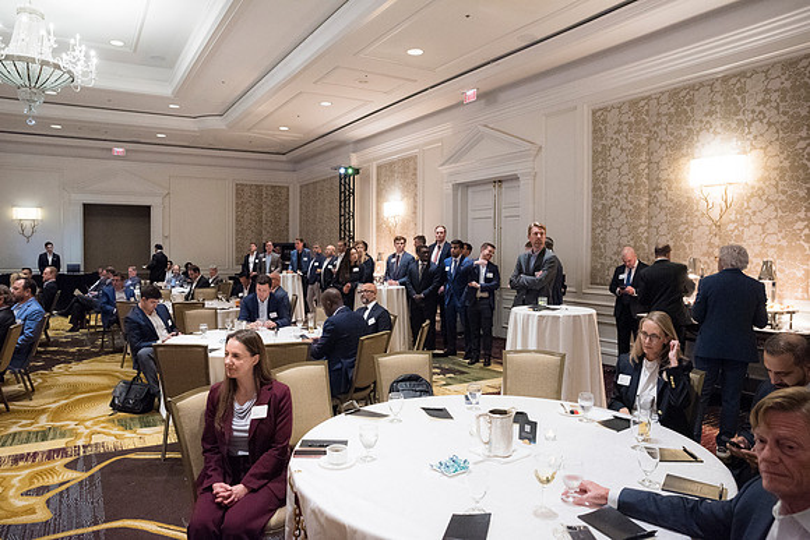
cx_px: 405
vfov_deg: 53.2
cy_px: 270
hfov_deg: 73.7
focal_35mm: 24
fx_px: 540
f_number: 5.6
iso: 6400
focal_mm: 24
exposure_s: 1/125
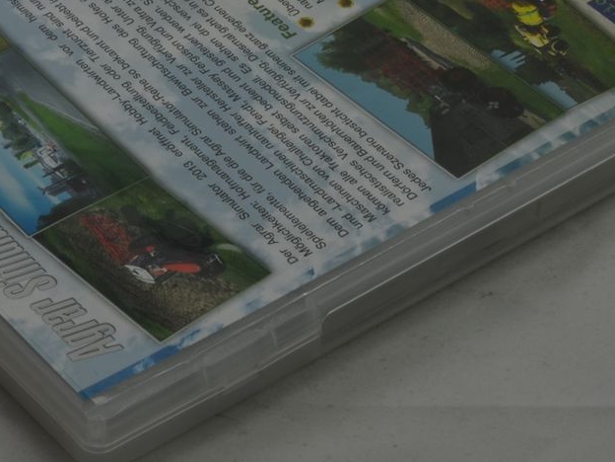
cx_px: 313
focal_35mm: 166
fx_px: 2949
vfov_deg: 8.9
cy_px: 75
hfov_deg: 11.9
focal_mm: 40
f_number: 20
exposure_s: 1/4
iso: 100
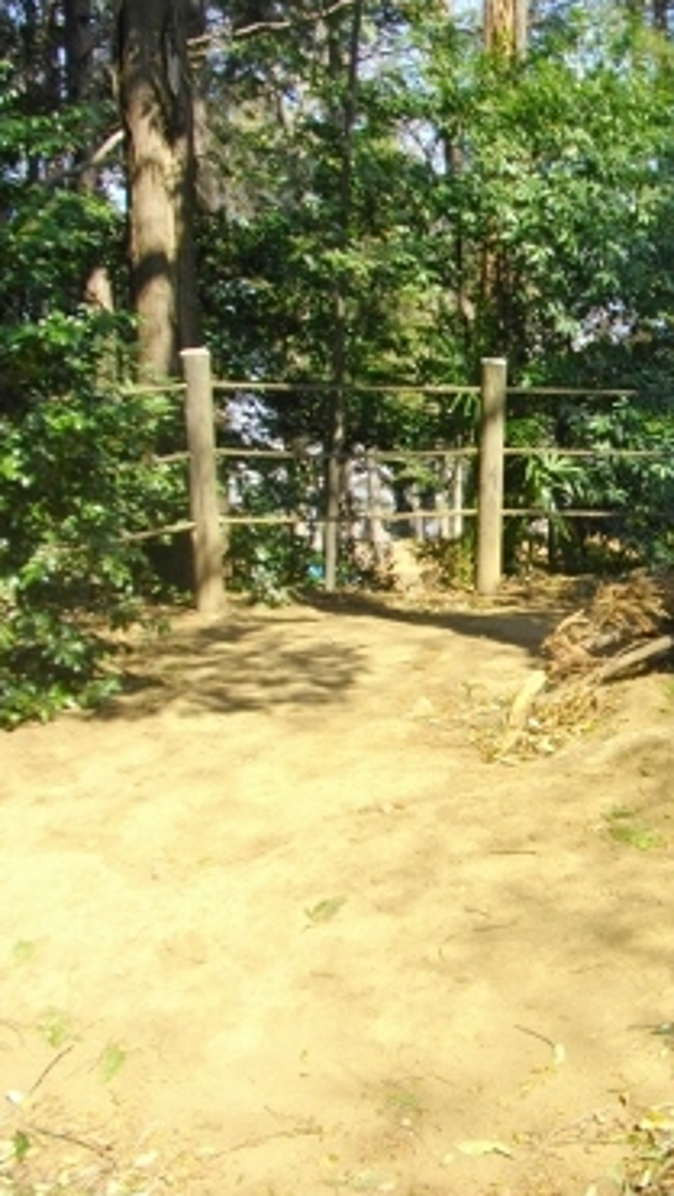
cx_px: 722
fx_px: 1492
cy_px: 595
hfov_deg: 24.0
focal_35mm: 47
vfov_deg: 43.7
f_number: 2.9
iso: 100
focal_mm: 5.7
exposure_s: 1/320
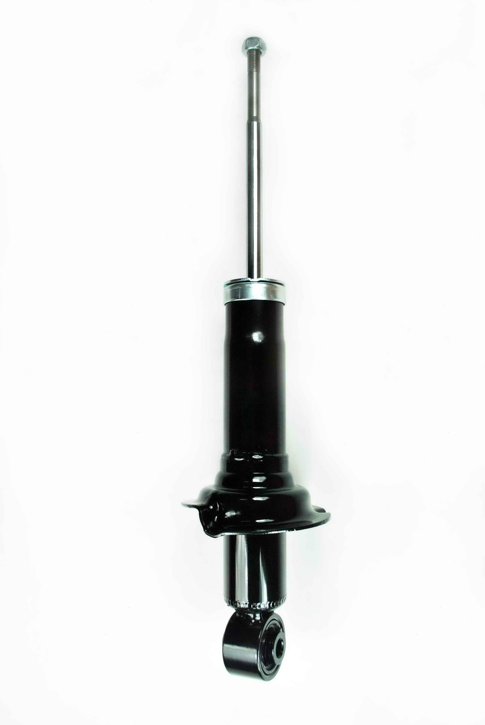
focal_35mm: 33
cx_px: 242
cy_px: 362
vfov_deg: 57.2
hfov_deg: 40.1
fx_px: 665
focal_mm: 22
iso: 200
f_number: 6.3
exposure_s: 1/160
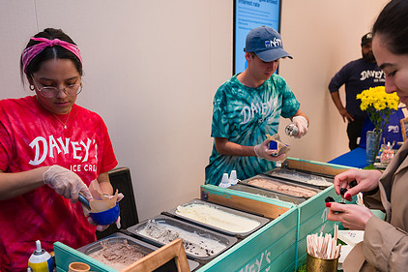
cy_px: 171
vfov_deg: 39.7
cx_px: 227
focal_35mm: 33
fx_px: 374
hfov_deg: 57.1
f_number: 4
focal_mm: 24
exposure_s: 1/200
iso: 400
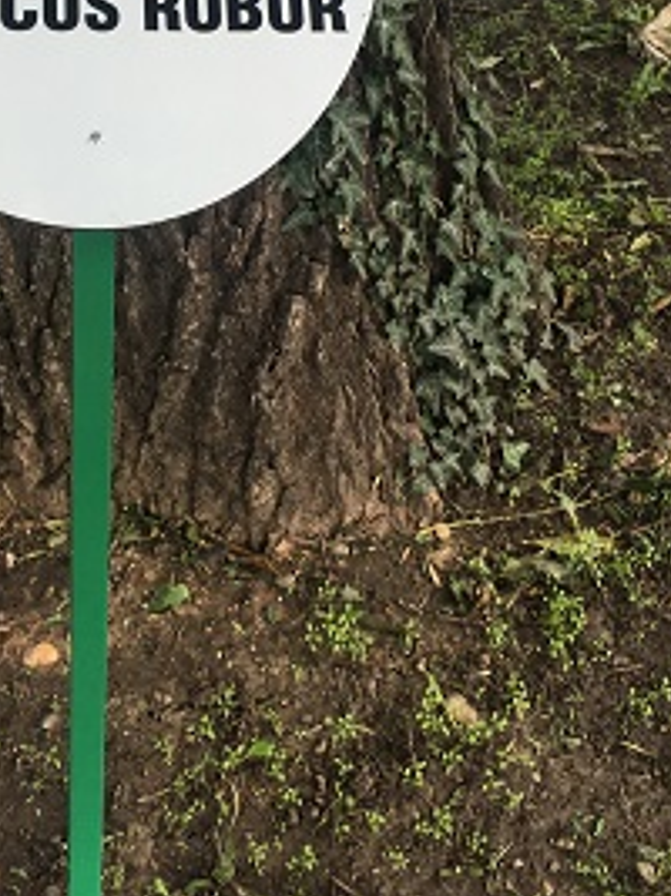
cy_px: 253
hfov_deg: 24.9
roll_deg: +1.1
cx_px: 154
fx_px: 1500
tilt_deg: -32.5
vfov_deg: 32.8
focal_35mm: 58
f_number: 2.2
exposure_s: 1/100
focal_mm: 4.15
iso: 40
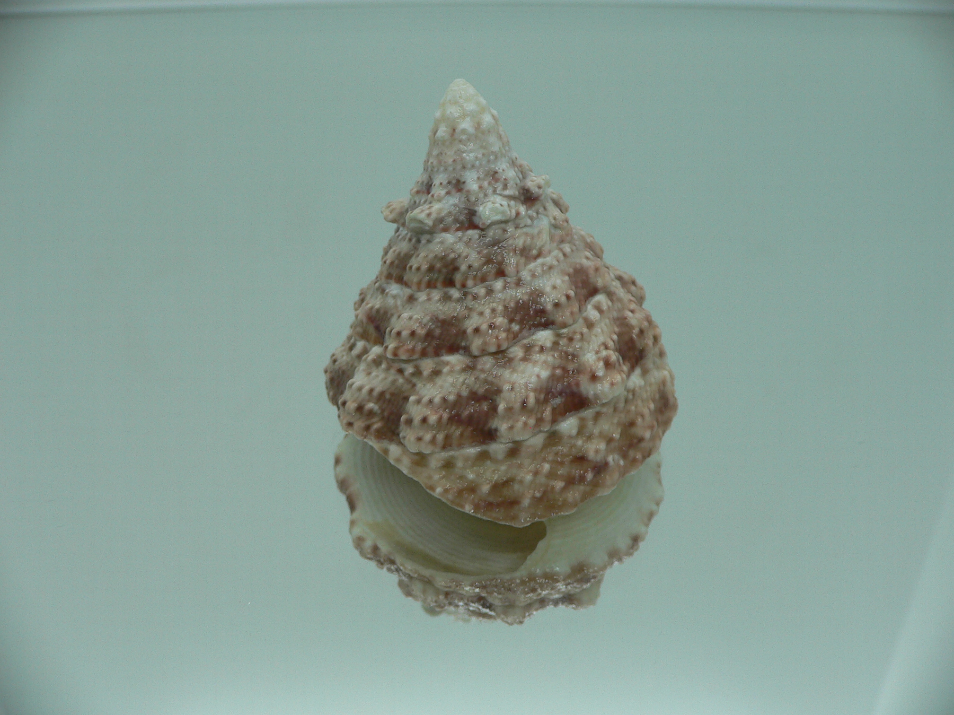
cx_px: 477
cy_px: 358
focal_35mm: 35
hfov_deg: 52.6
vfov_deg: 40.7
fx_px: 965
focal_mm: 4.6
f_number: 2.8
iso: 80
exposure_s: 1/60
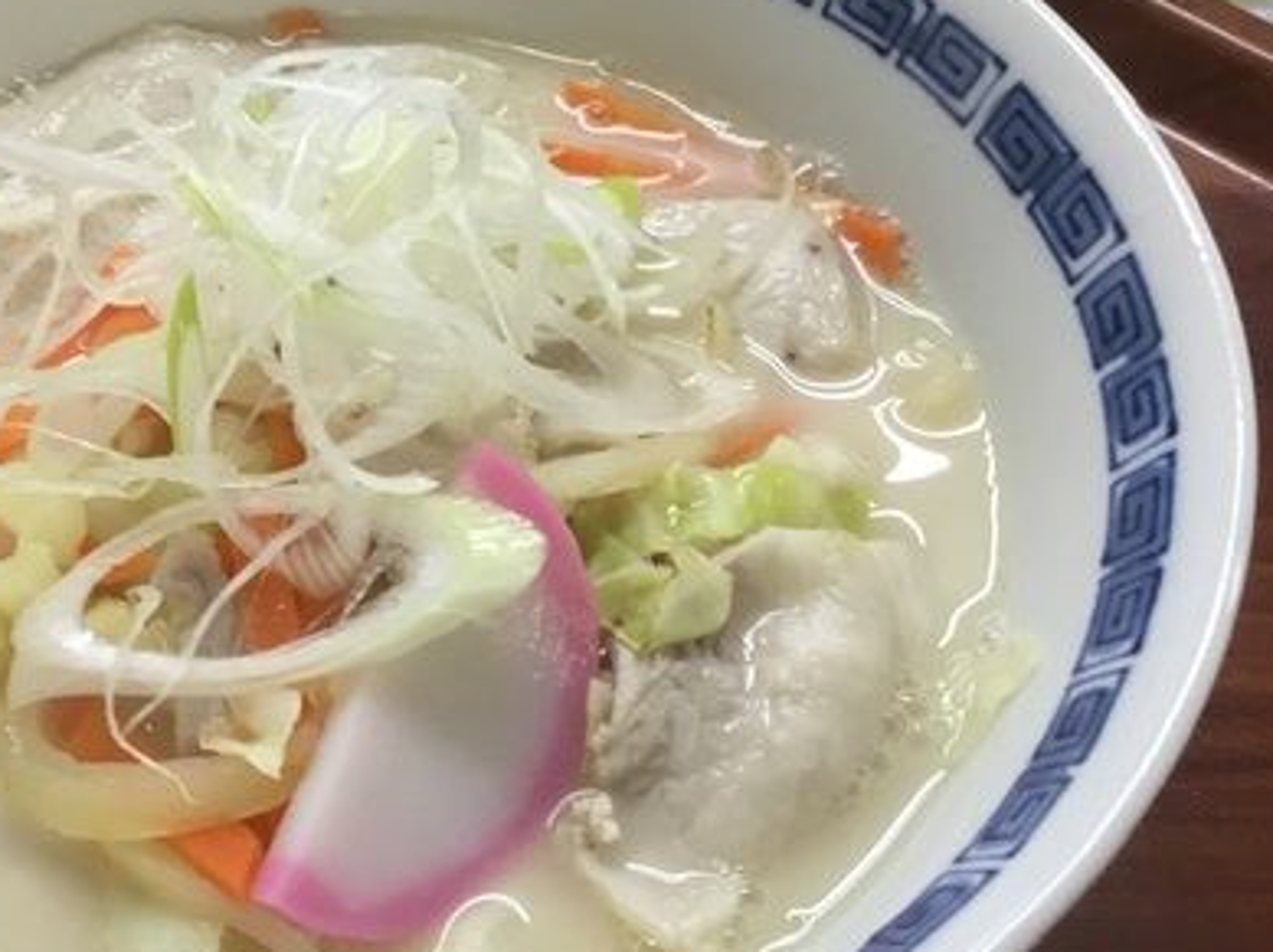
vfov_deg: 22.6
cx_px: 401
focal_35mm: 65
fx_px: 2388
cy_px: 483
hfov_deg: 29.6
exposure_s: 1/33
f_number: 2.4
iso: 64
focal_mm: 3.3
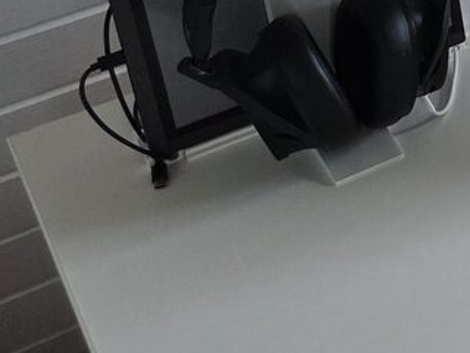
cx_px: 1049
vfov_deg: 11.9
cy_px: -277
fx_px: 1561
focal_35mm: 115
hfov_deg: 13.6
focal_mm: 6.3
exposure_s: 1/180
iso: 200
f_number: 1.7
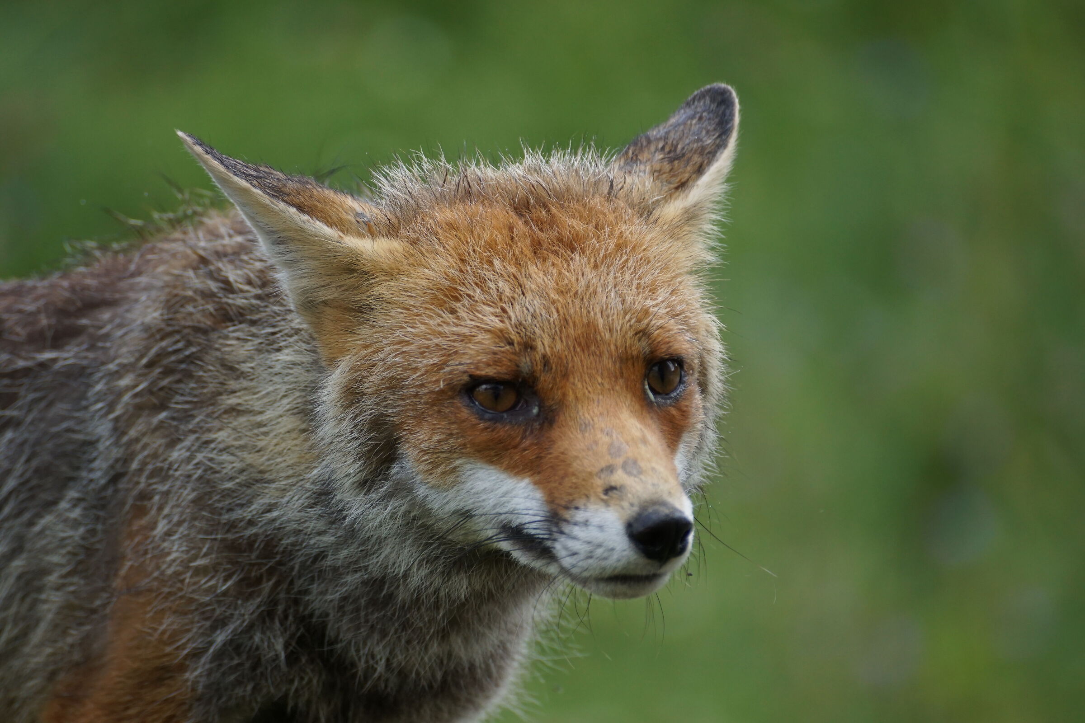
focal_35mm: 450
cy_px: 362
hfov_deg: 4.6
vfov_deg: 3.1
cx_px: 542
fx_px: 13561
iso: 500
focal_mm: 300
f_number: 5.6
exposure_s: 1/500
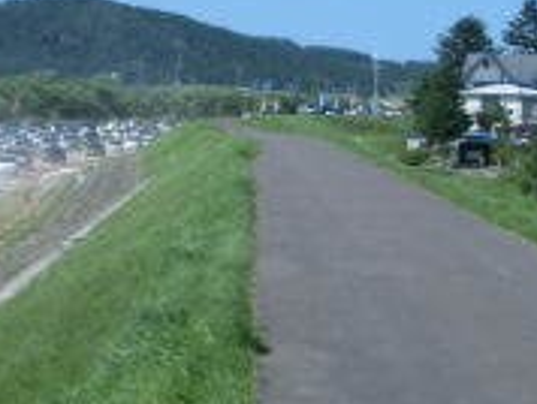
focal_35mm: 147
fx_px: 2283
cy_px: 50
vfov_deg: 10.1
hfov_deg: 13.3
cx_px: 48
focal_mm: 10.2
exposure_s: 1/500
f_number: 5.6
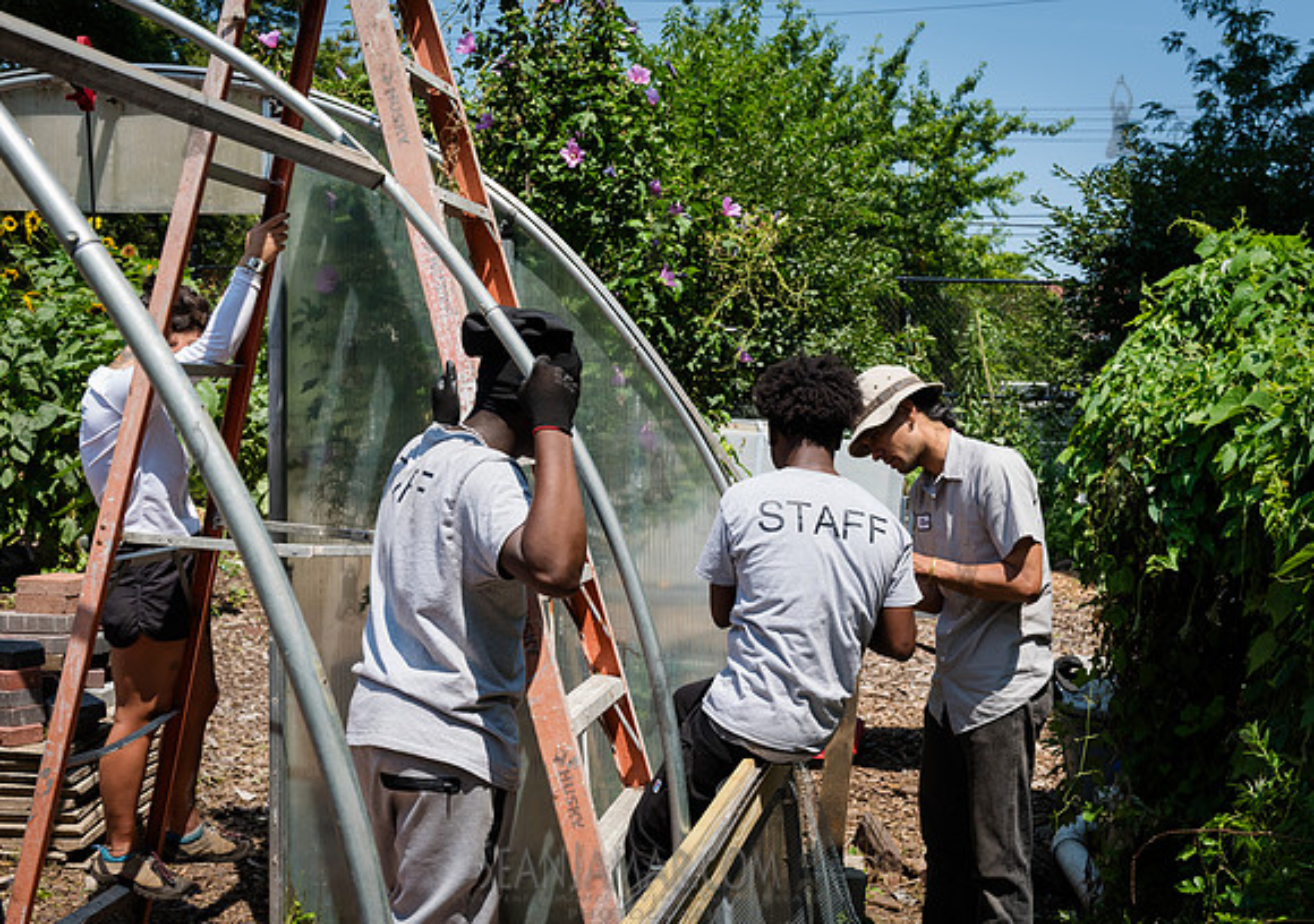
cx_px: 788
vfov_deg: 34.0
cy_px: 507
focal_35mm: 41
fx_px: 1511
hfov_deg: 46.7
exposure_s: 1/1250
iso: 500
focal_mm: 34
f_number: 5.6
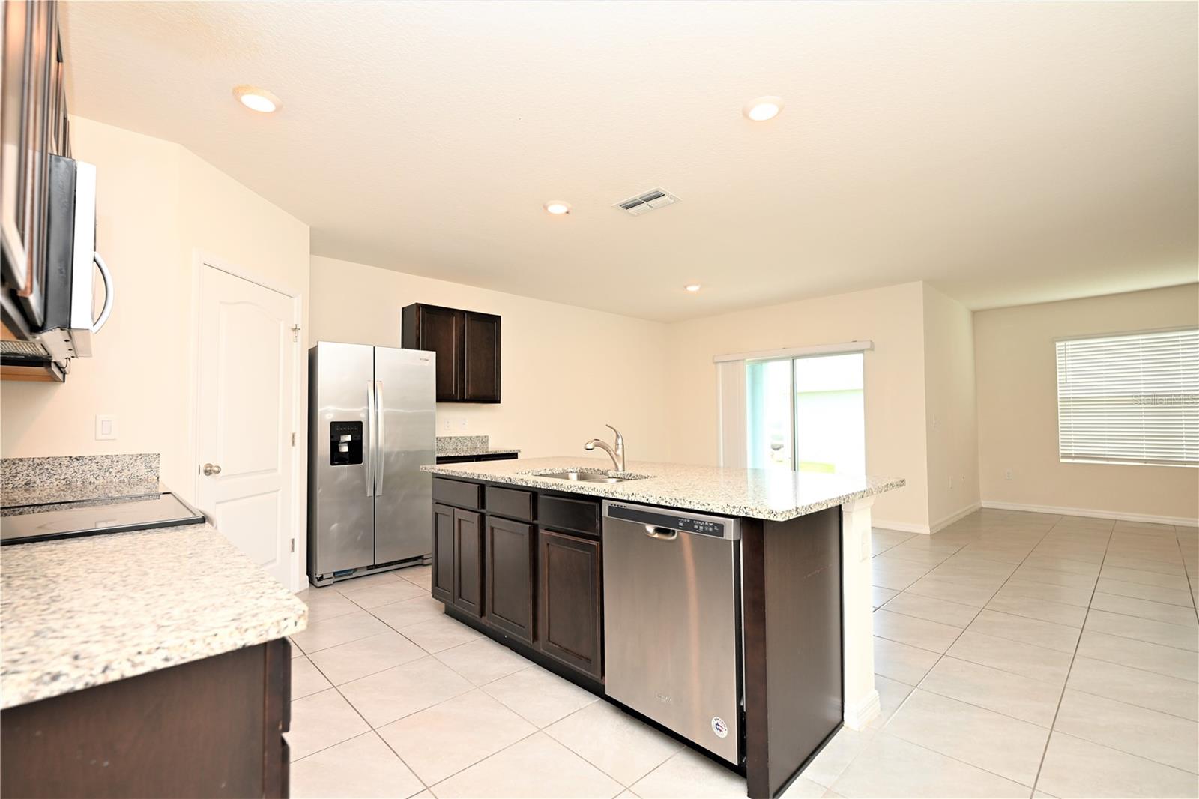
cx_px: 600
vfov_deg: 73.7
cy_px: 400
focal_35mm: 16
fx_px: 533
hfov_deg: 96.7
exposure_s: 1/60
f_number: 4
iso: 280
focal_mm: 16
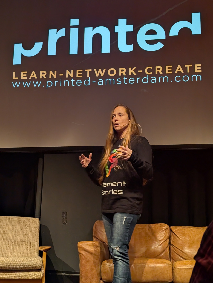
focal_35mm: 49
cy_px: 142
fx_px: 401
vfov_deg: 38.9
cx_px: 106
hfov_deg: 29.7
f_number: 1.68
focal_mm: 6.9
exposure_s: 1/238
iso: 584
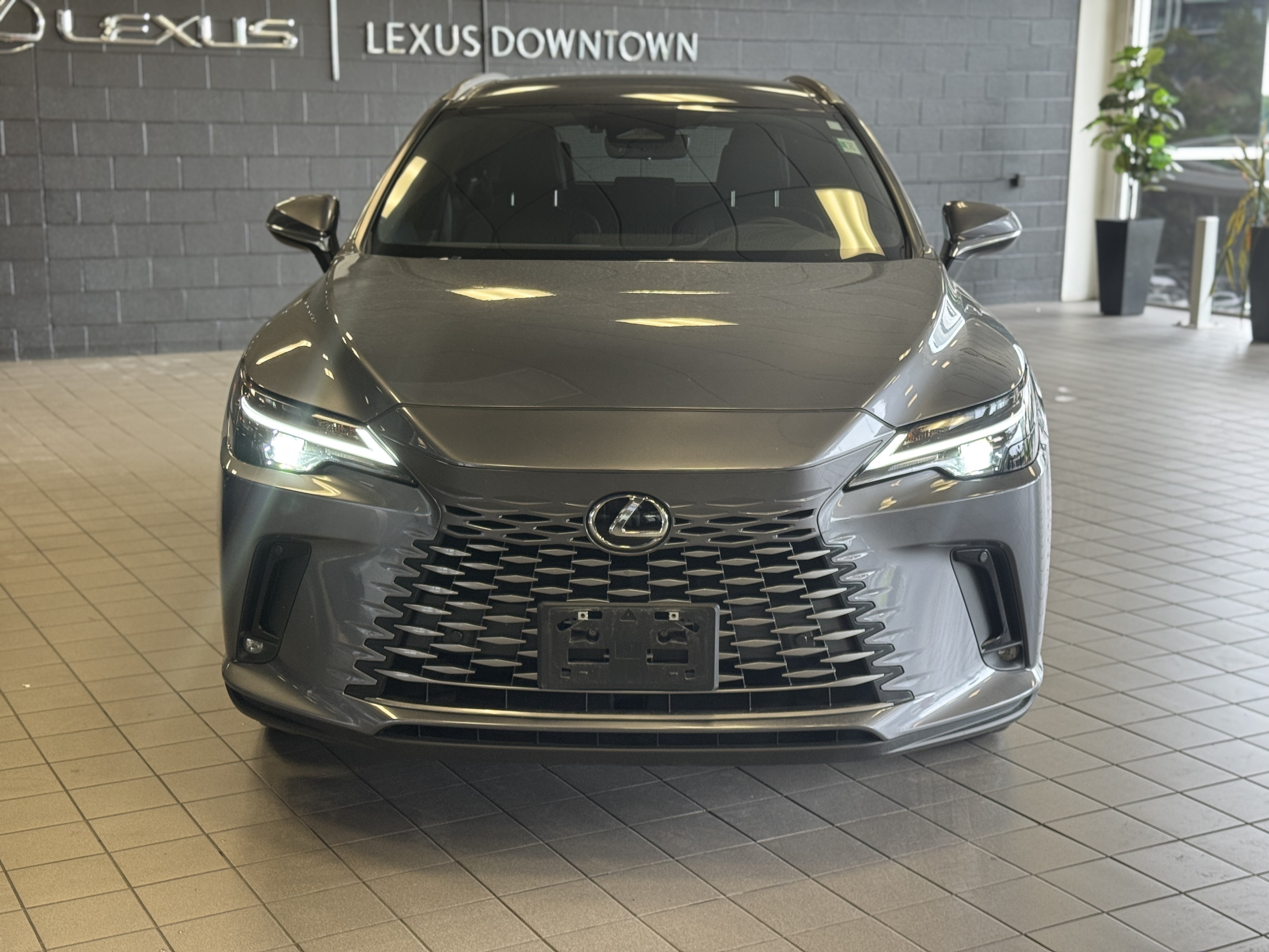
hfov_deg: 39.7
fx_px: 1760
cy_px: 476
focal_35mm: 48
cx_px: 634
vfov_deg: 30.3
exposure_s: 1/60
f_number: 1.78
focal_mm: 6.76
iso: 80
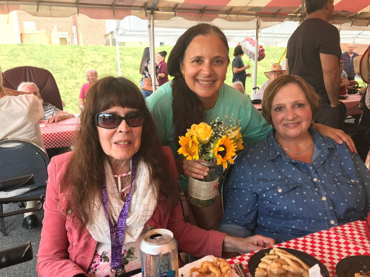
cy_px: 138
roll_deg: +2.5
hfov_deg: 63.4
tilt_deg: -10.7
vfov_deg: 49.7
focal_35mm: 28
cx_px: 185
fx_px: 299
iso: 20
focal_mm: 3.99
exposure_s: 1/127
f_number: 1.8
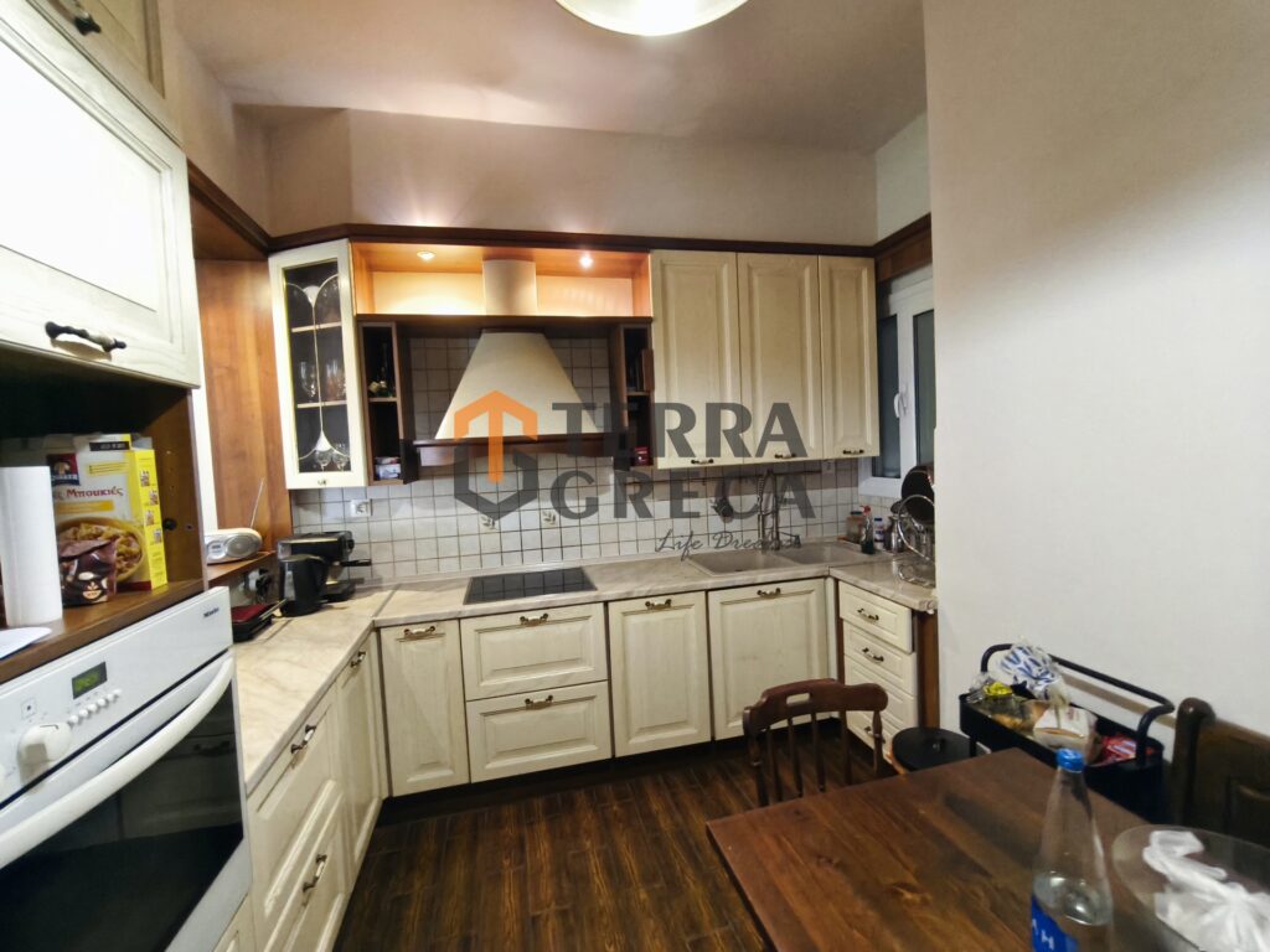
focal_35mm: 15
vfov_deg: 81.7
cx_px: 635
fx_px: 550
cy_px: 476
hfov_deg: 98.2
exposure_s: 1/25
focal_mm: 1.91
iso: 800
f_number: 2.2
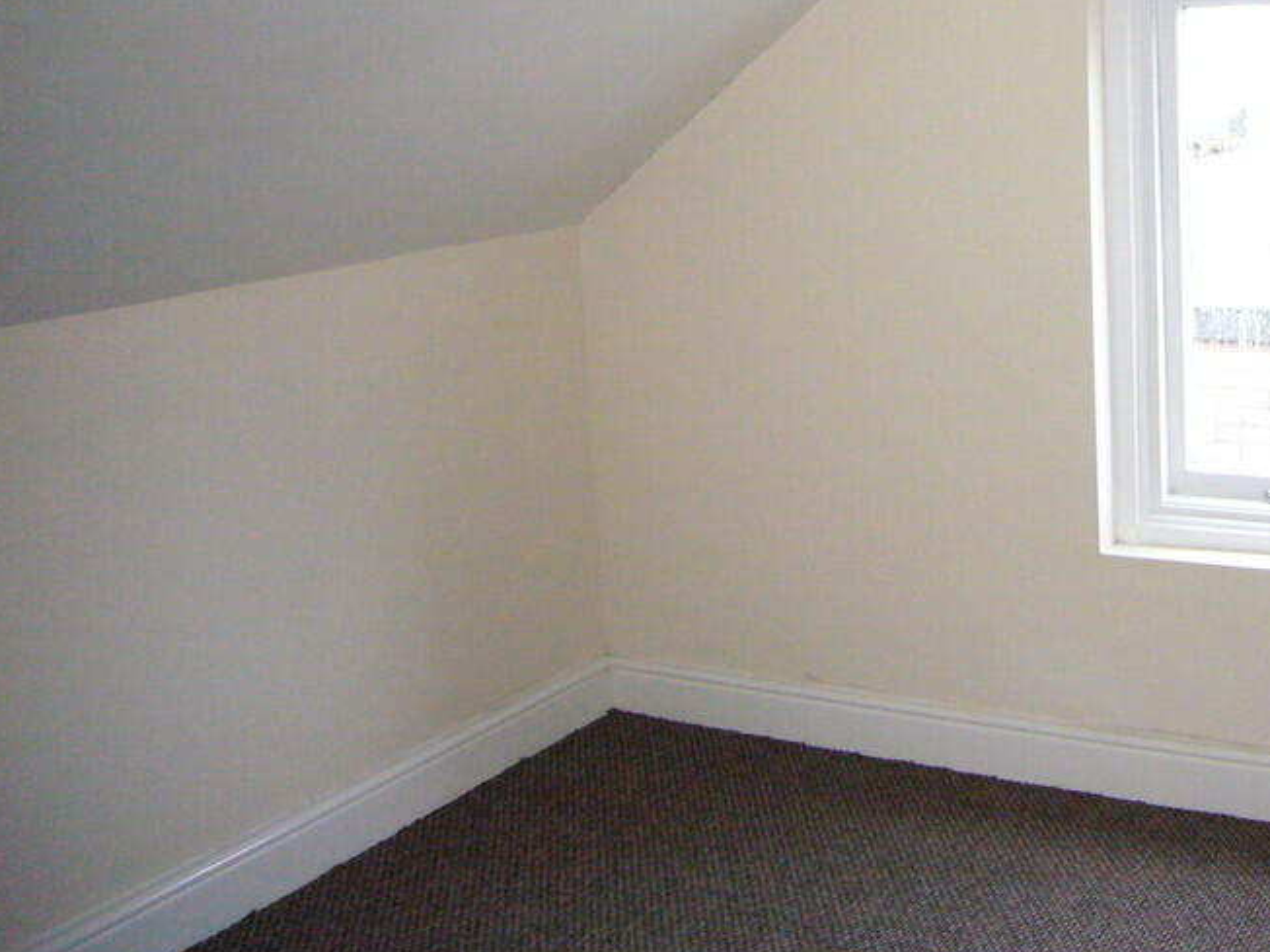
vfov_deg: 32.2
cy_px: 228
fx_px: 1614
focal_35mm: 44
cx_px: 988
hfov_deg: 41.4
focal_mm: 4.6
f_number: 2.8
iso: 400
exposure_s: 1/30
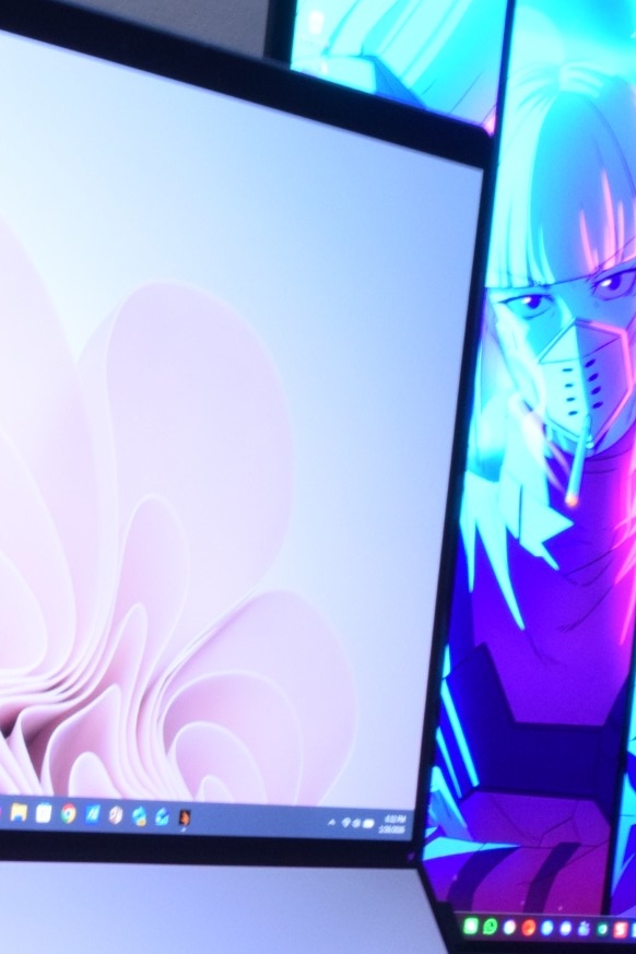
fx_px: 2656
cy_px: 759
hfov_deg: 13.5
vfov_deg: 20.1
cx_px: 26
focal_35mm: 100
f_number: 25
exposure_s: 1/2.5
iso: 1600
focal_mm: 27
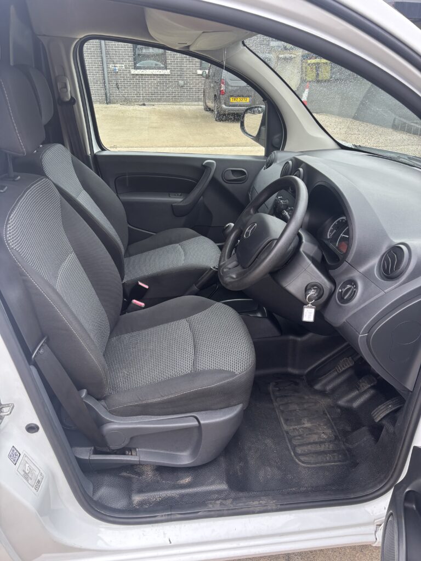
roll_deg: -1.3
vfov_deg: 67.3
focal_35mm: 26
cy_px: 280
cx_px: 210
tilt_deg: -26.2
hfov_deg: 53.1
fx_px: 422
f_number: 1.6
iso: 80
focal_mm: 5.96
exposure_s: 1/121
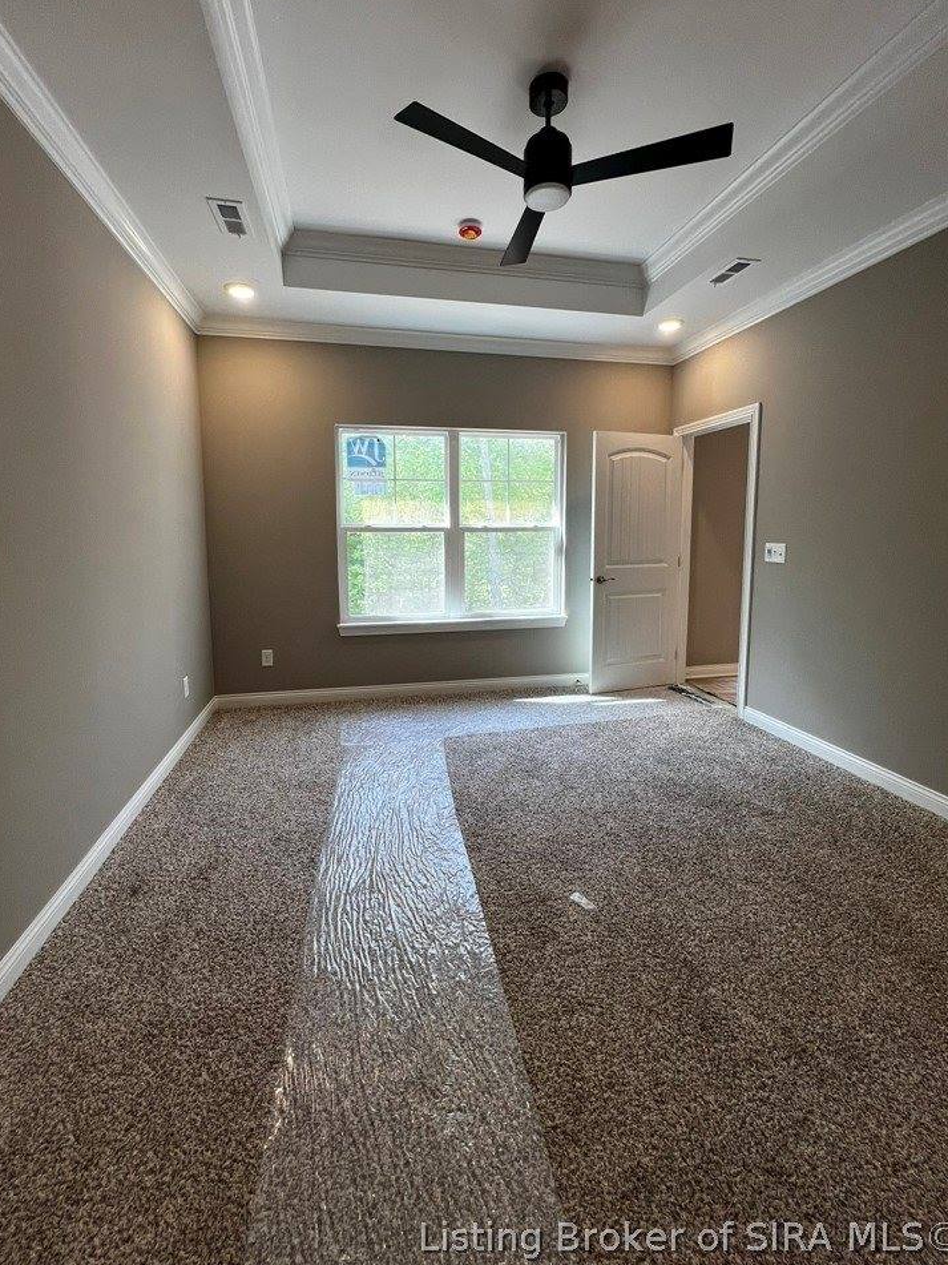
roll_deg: +0.7
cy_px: 587
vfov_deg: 101.9
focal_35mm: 14
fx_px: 511
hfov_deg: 85.6
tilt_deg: -5.5
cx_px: 461
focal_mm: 1.57
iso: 80
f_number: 1.8
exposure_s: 1/120
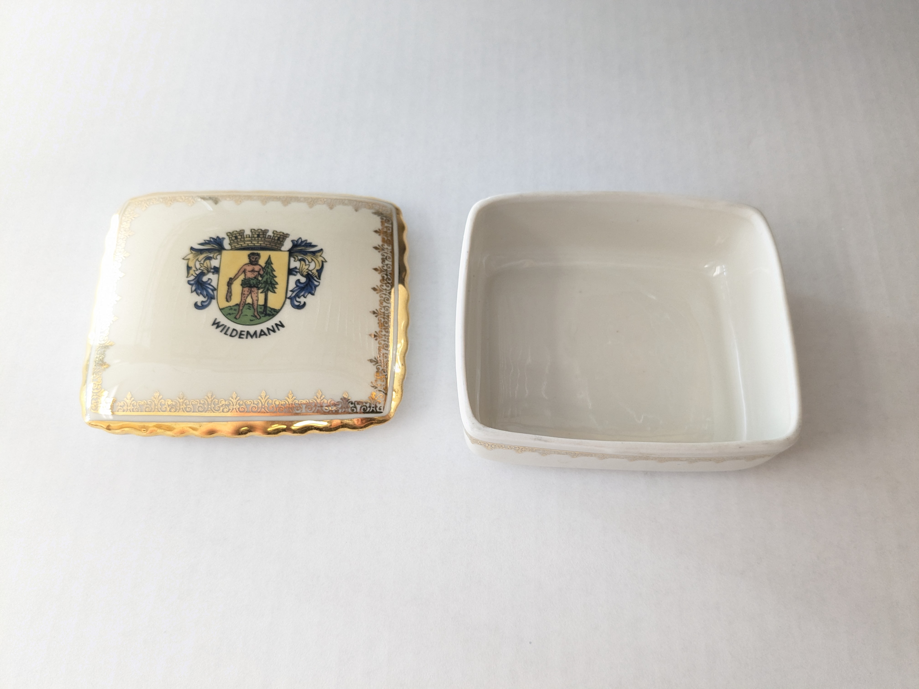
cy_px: 344
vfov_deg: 51.4
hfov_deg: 65.3
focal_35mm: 27
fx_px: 717
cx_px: 460
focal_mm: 4.38
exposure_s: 1/60
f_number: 1.73
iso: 219
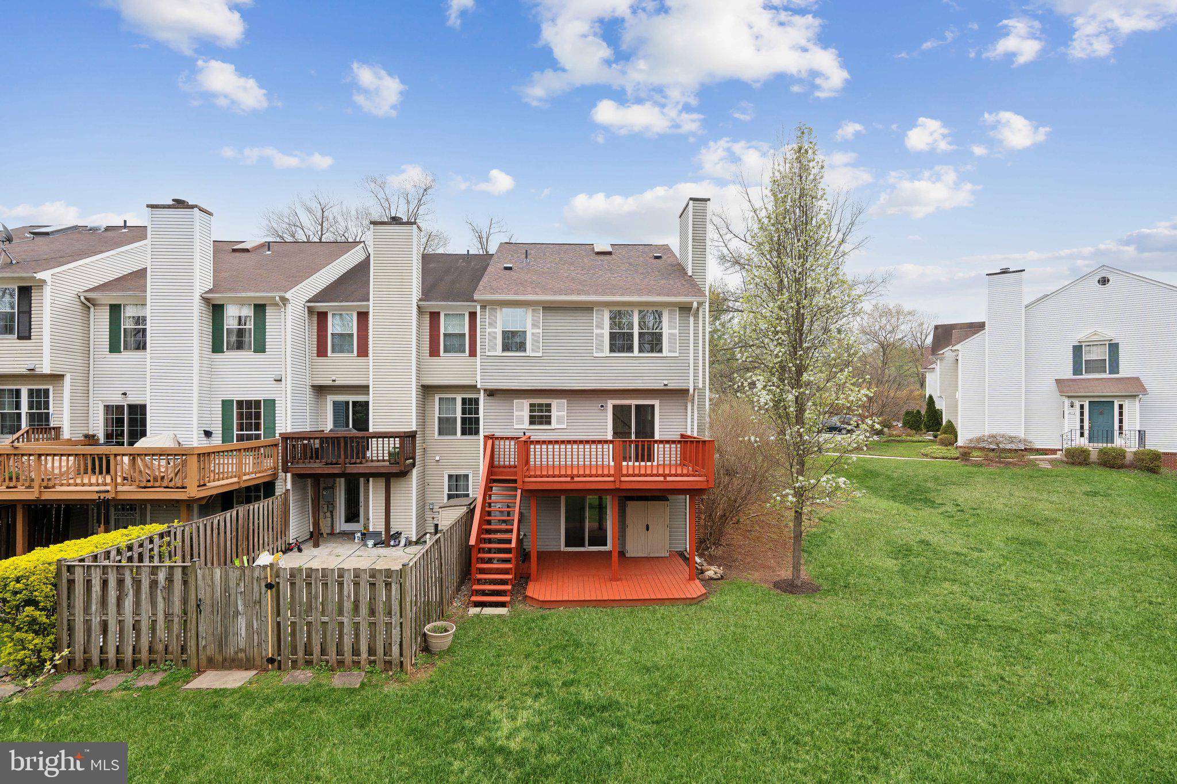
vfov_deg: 73.7
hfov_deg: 96.7
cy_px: 392
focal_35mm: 16
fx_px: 523
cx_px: 588
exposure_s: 1/640
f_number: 7.1
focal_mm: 16
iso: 400
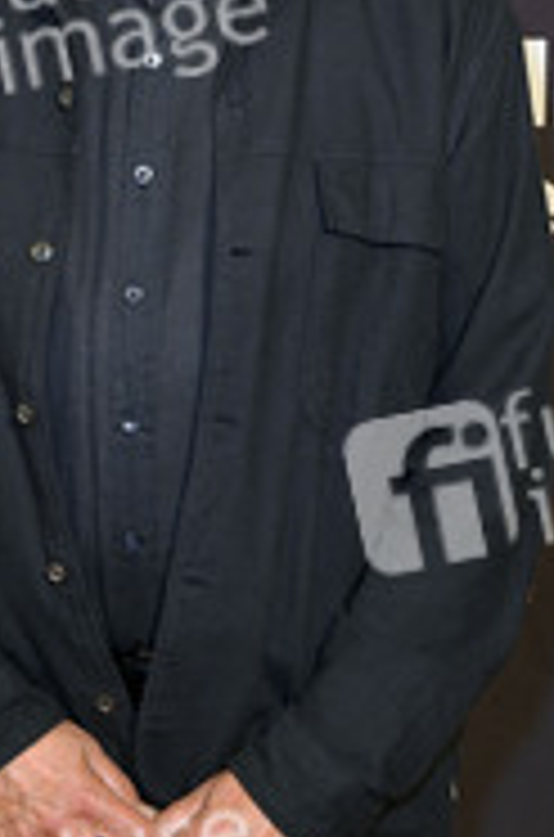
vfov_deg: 21.0
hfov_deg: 14.0
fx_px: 2252
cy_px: 243
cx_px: 167
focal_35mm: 97
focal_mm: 45
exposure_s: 1/250
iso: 1600
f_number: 6.3
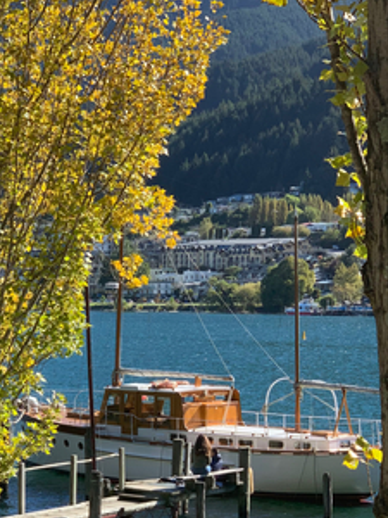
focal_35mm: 104
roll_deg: -0.4
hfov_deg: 14.2
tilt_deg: -3.2
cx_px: 166
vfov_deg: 18.7
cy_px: 430
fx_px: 1554
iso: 16
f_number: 2.4
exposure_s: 1/396
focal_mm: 6
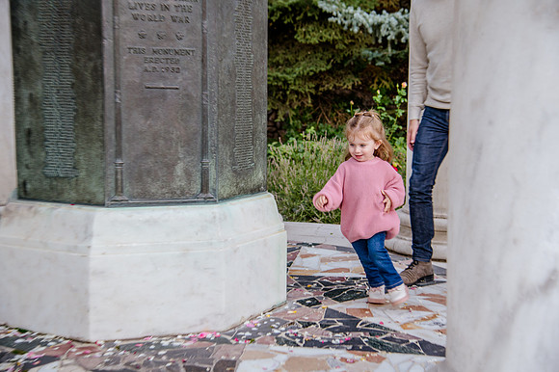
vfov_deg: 26.5
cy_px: 186
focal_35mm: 51
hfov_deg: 39.0
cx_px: 280
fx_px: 790
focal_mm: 50
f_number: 4
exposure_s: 1/125
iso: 500
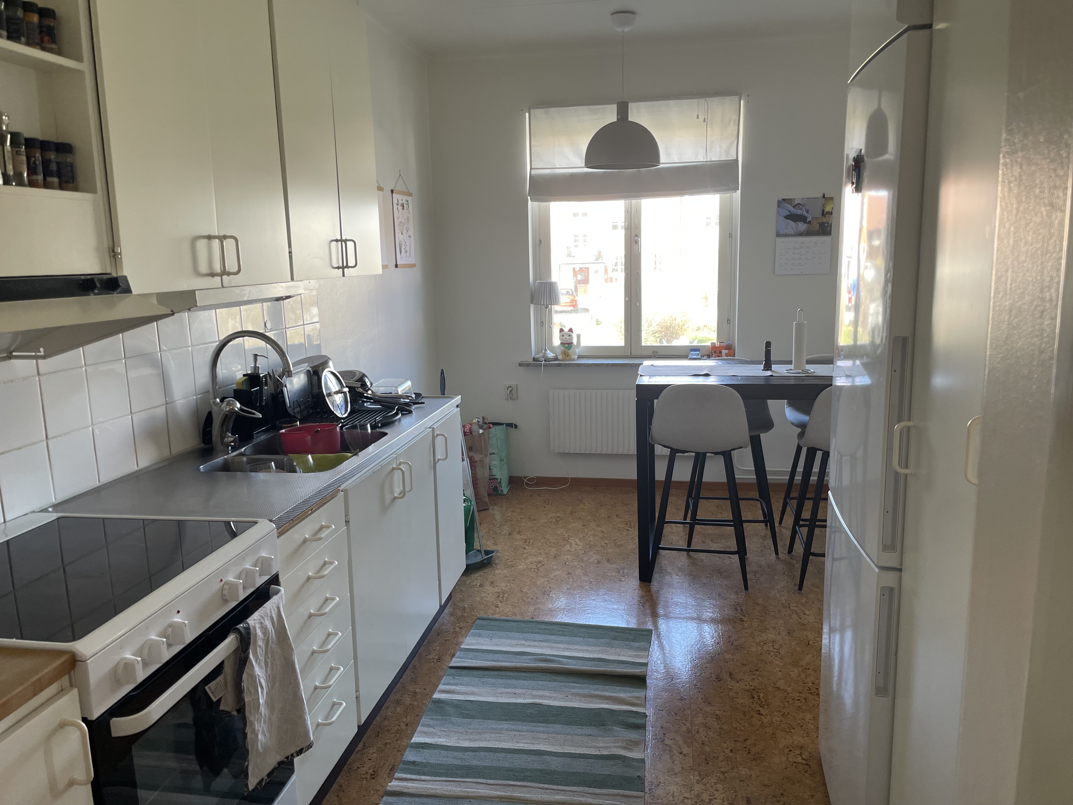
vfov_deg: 53.1
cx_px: 536
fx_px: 806
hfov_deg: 67.3
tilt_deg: -10.4
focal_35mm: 26
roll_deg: +1.8
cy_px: 402
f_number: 1.6
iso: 64
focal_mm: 4.2
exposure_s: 1/100
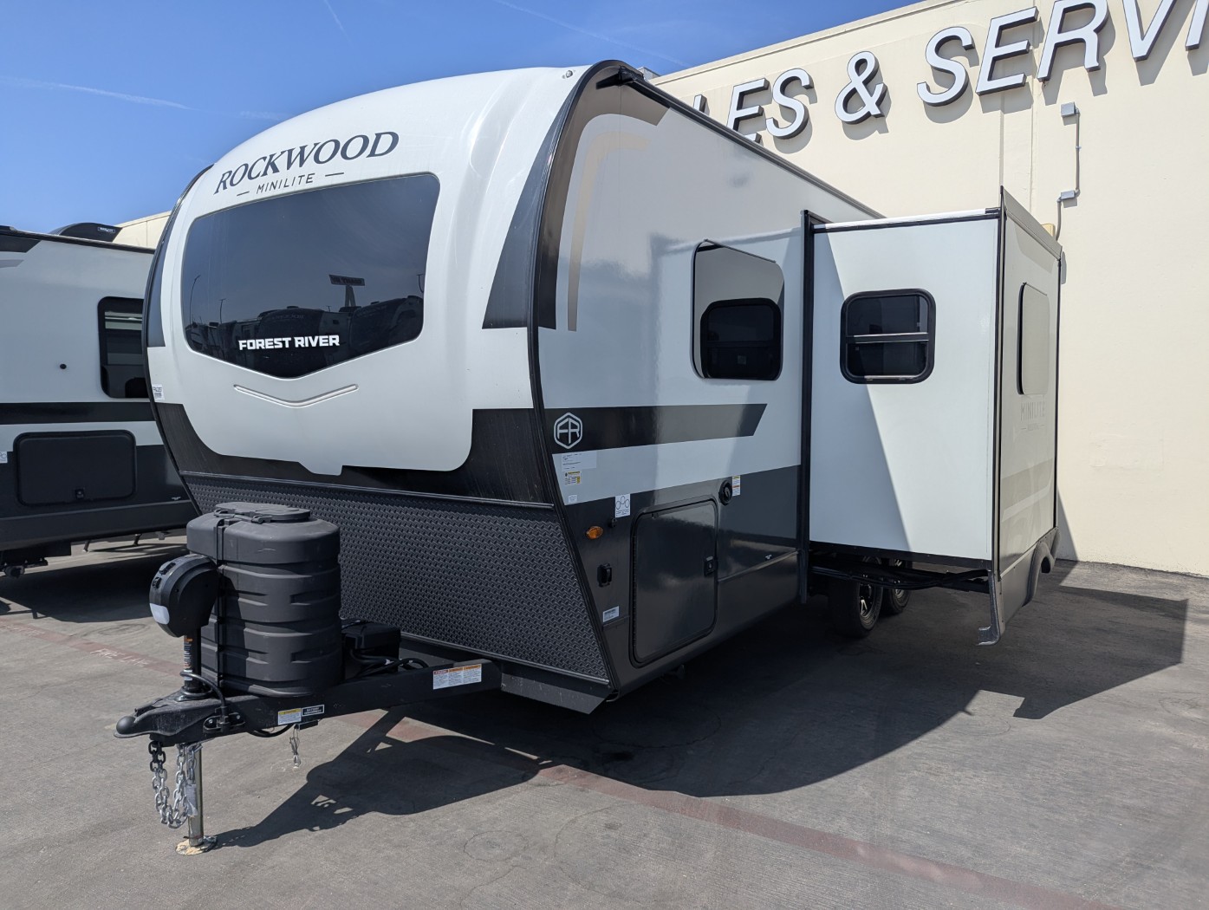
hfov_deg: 71.5
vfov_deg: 56.9
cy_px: 455
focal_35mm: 24
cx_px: 604
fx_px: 839
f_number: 1.85
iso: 48
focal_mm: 6.81
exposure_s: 1/3333
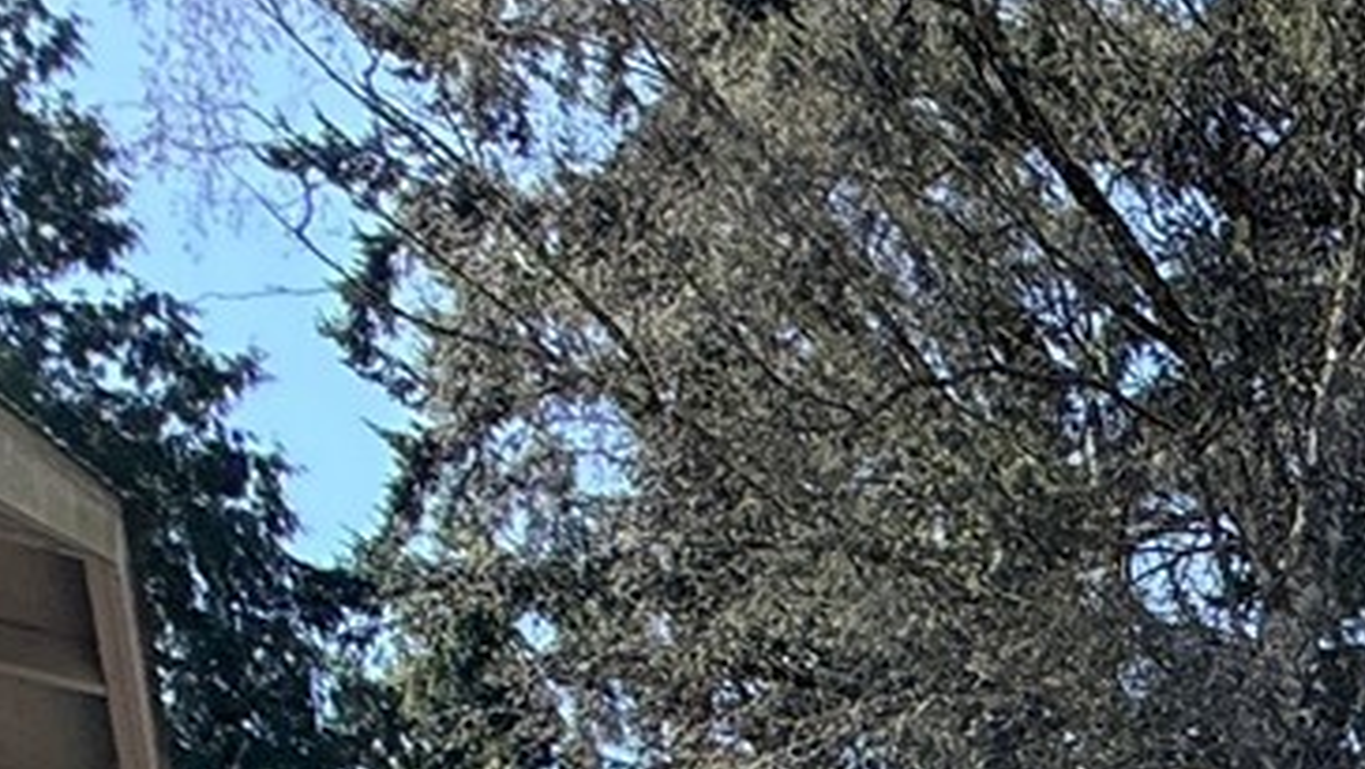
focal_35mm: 67
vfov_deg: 13.0
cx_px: 2539
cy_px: 1906
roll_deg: -0.6
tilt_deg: +0.3
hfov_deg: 20.5
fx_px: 2426
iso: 50
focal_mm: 2.22
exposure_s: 1/1368
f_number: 2.2
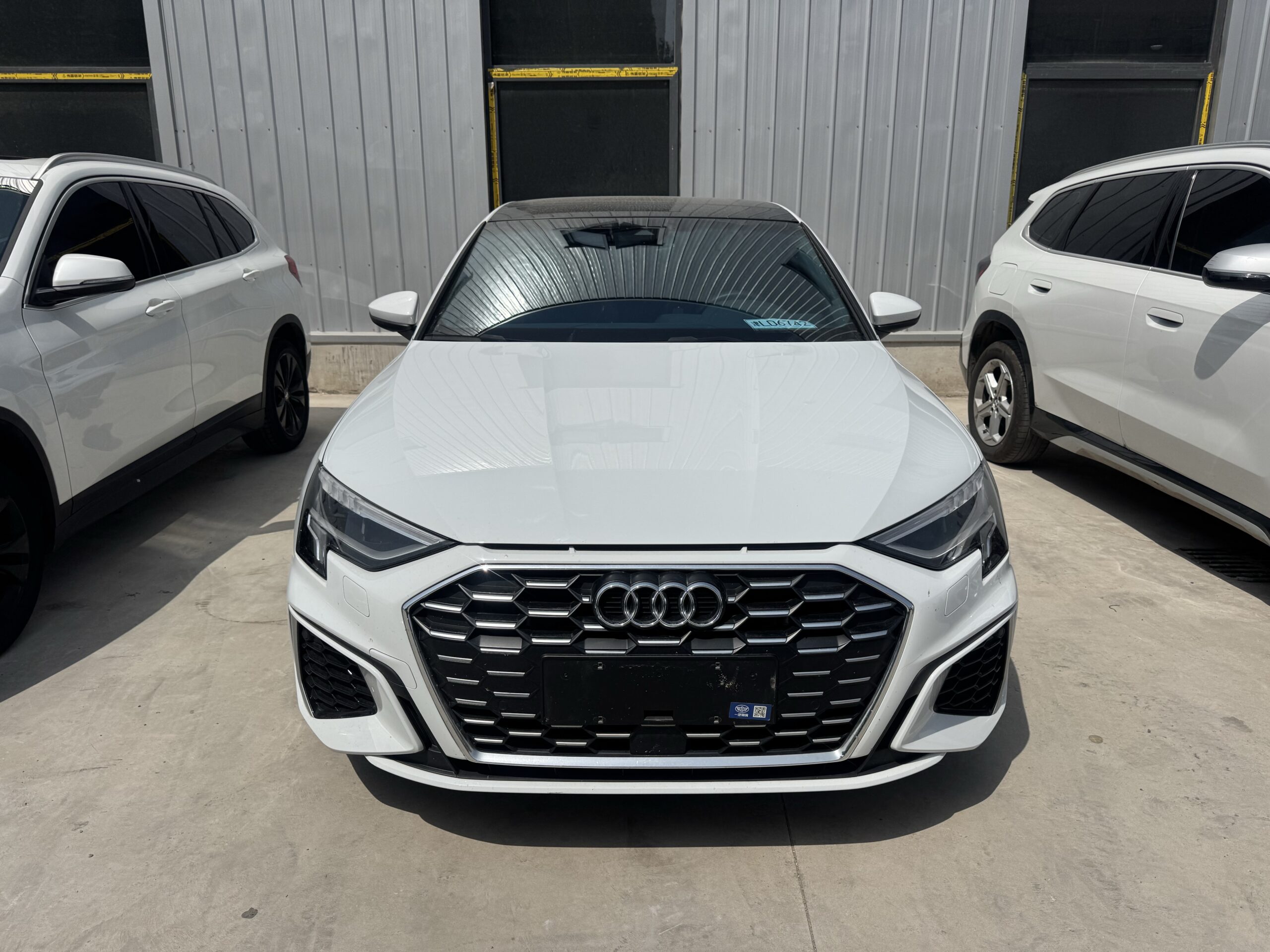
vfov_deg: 56.8
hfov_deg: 71.6
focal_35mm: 24
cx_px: 635
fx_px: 881
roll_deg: -0.8
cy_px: 476
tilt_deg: -14.5
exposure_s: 1/12346
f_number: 1.78
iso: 64
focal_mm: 6.76
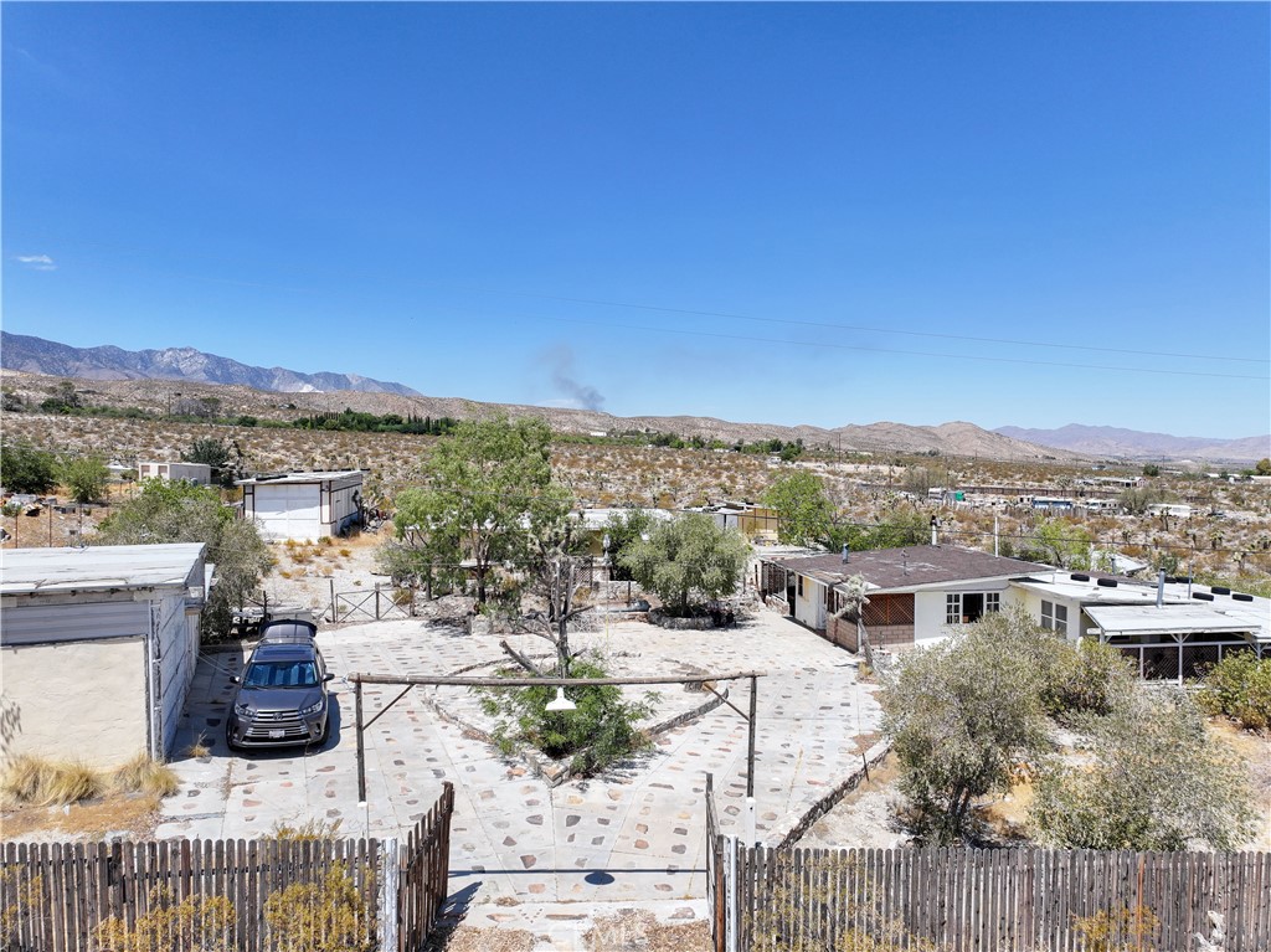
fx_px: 881
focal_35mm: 24
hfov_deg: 71.6
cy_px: 476
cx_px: 636
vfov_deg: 56.8
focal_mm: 12.29
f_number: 2.8
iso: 100
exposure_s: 1/2000
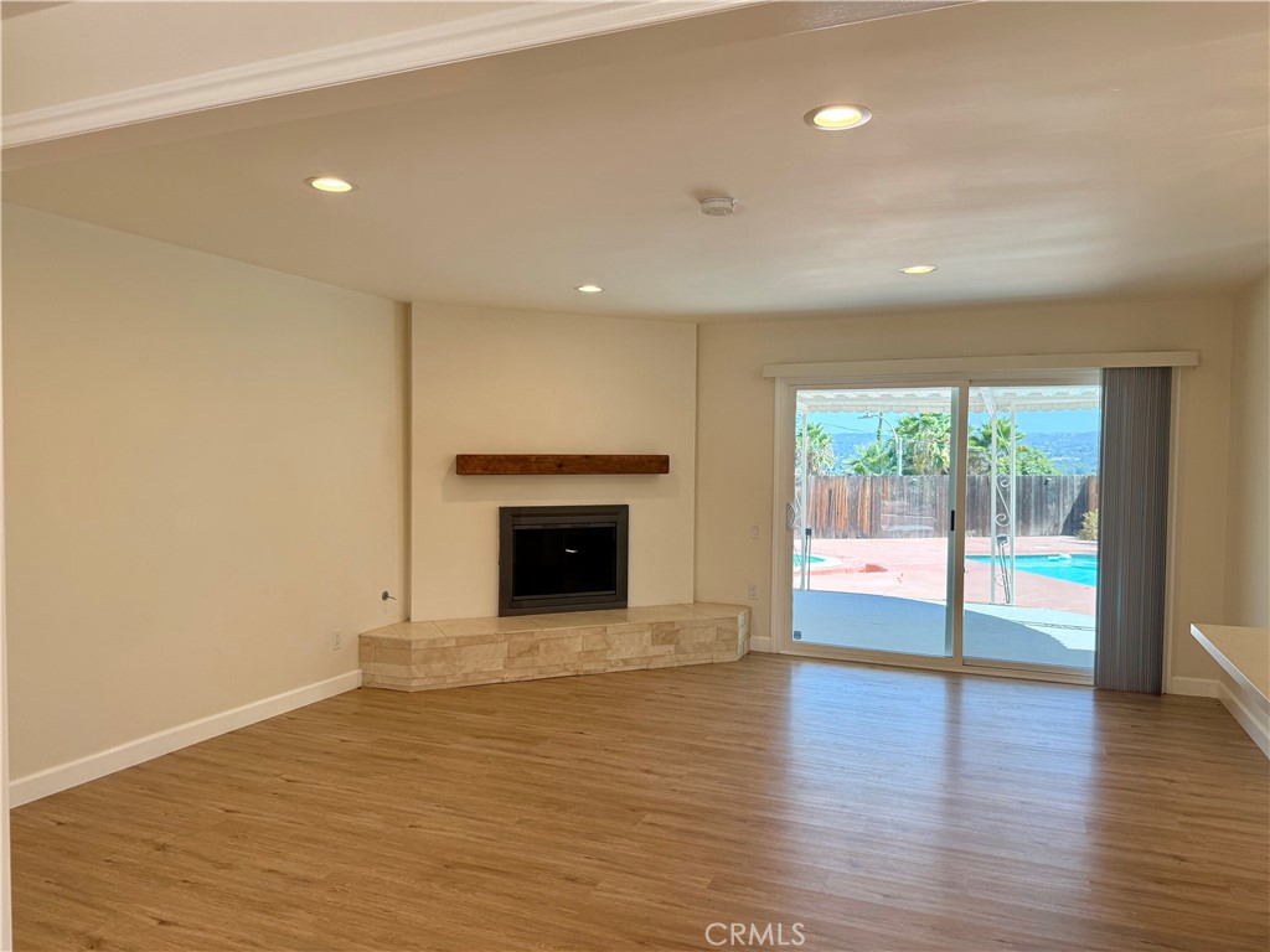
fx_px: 881
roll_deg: -0.3
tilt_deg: -2.5
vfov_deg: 56.8
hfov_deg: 71.6
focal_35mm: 24
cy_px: 476
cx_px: 635
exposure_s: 1/419
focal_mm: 6.76
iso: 100
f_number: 1.78
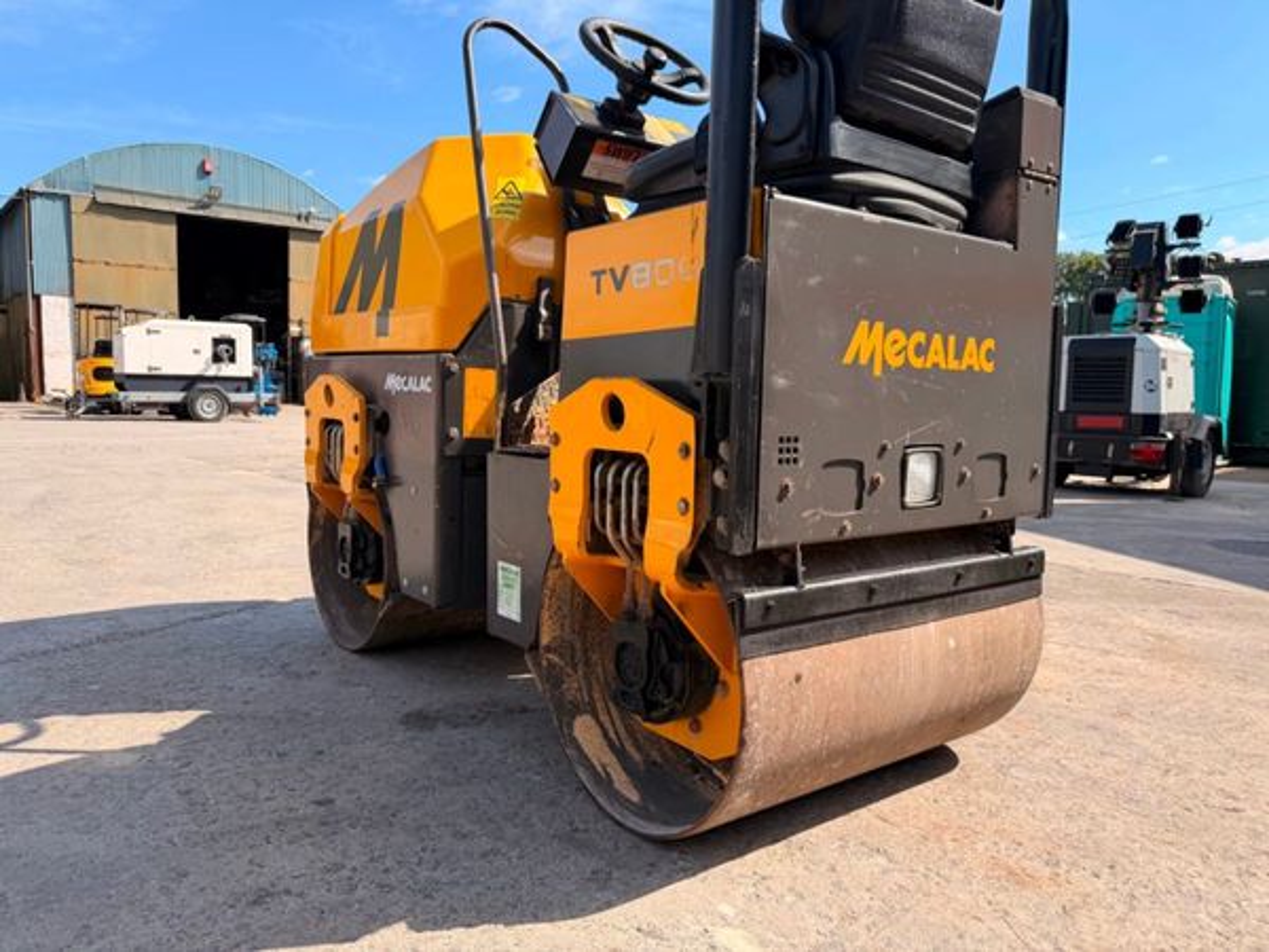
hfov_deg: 71.6
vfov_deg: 56.8
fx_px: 880
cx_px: 634
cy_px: 476
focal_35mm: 24
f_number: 1.78
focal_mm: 6.76
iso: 80
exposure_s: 1/2299
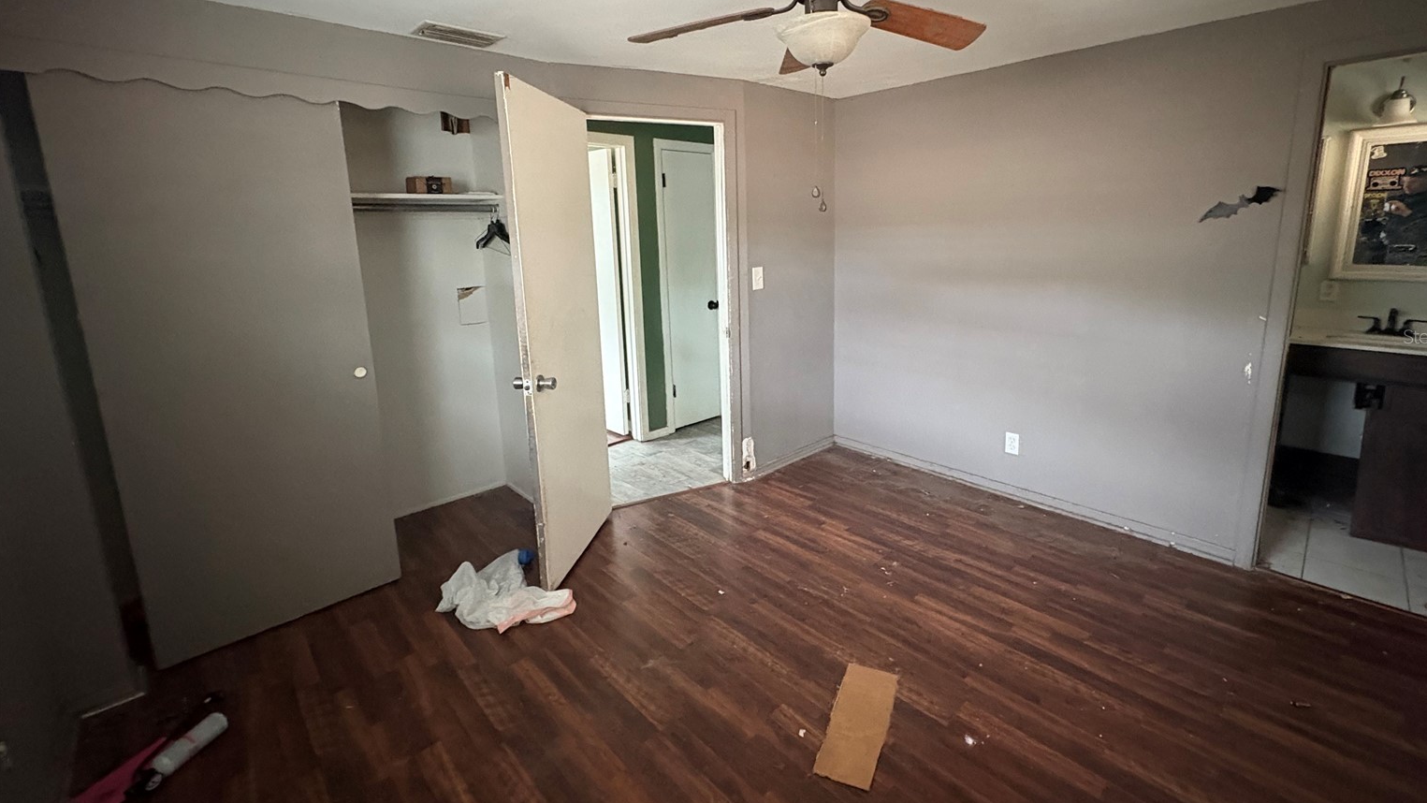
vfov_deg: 66.7
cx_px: 743
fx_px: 605
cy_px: 336
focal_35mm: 16
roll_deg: +1.6
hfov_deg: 99.3
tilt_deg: -10.7
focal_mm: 2.22
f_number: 2.2
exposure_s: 1/40
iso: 1000
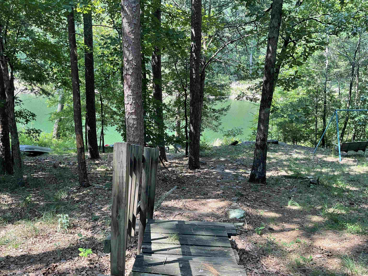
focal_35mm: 29
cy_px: 138
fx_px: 308
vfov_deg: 48.2
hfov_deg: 61.7
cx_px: 184
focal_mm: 3
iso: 25
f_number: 1.8
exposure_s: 1/120
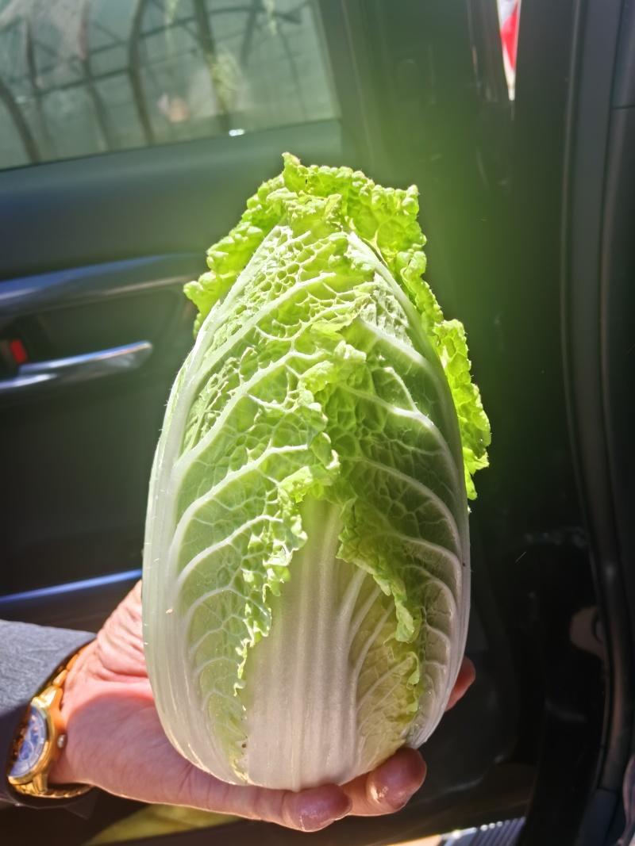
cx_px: 318
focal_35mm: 27
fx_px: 661
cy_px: 423
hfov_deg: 51.3
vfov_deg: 65.3
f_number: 2.8
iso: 50
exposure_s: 1/267
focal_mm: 5.75
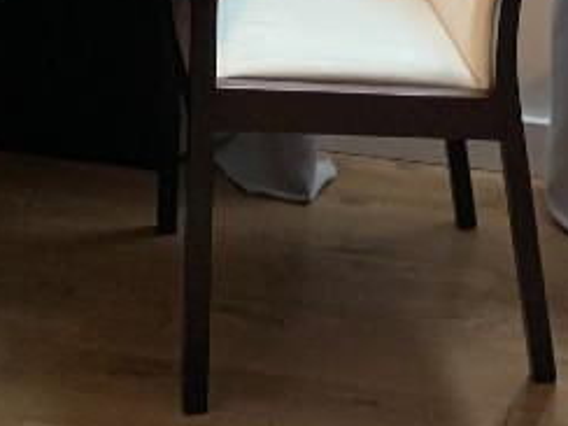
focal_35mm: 109
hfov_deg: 18.0
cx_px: 321
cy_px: -407
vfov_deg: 12.2
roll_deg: -1.3
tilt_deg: -5.9
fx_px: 1789
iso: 100
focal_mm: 4.25
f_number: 1.8
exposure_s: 1/50
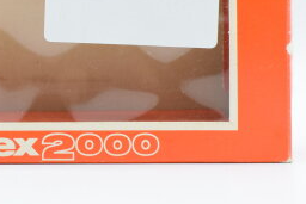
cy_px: -7
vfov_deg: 11.0
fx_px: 1048
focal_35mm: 123
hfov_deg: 16.4
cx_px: 37
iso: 400
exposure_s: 1/160
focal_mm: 35
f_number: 8
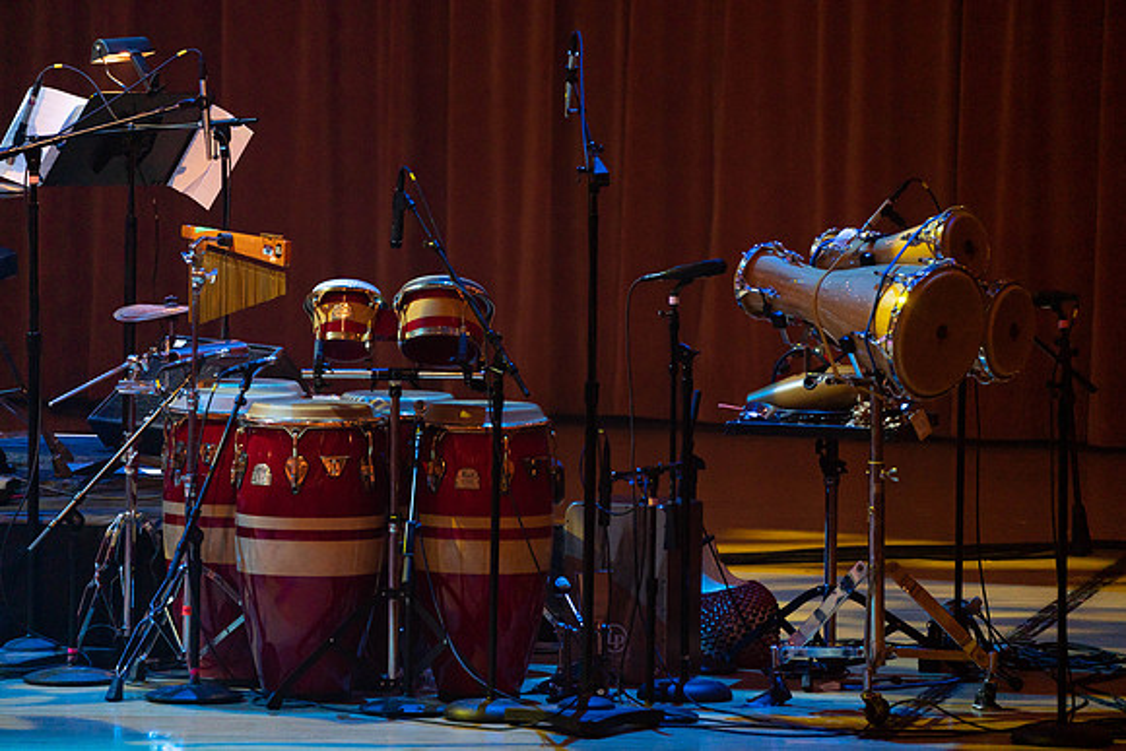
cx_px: 563
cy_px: 376
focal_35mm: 400
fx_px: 12513
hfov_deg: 5.2
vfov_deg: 3.4
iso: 2500
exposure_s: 1/250
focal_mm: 400
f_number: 5.6
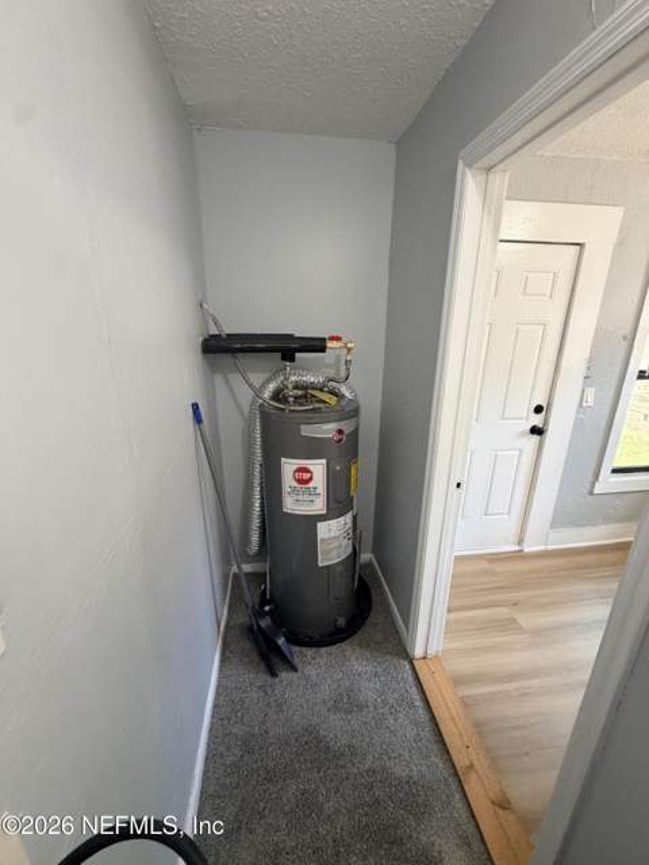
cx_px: 324
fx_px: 350
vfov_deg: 102.1
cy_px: 432
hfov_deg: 85.7
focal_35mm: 14
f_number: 2.2
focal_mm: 2.22
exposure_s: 1/60
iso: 250
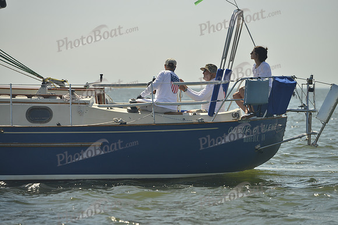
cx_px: 169
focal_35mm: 160
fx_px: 1503
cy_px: 112
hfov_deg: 12.8
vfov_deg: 8.6
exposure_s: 1/1000
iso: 200
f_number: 5
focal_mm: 160
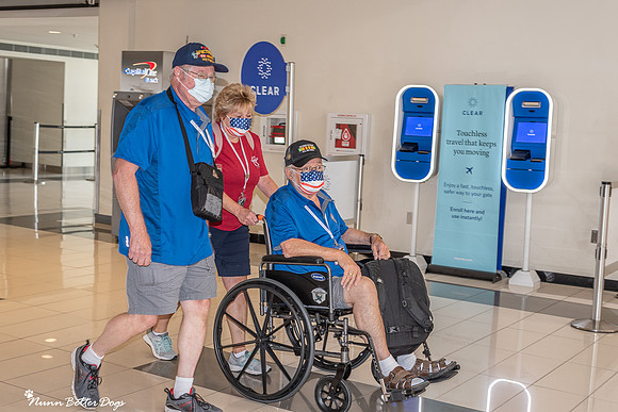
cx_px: 309
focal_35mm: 50
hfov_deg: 39.6
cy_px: 206
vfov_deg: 27.0
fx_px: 858
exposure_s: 1/80
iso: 640
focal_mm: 50
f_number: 4.5
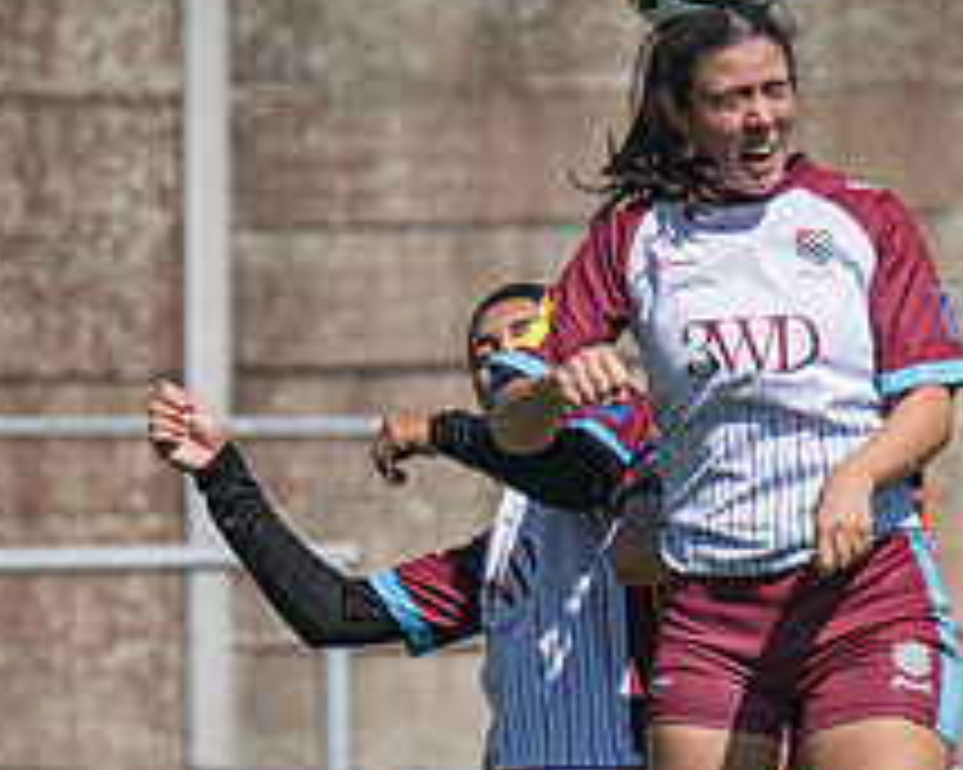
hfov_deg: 1.2
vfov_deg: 0.9
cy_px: 569
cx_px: 478
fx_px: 46920
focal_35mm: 1647
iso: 400
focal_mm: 280
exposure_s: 1/8000
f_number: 5
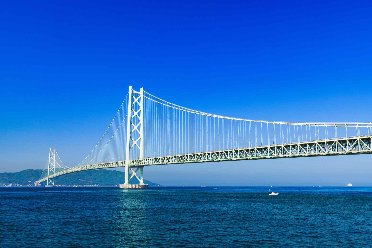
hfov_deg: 54.4
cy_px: 124
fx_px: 362
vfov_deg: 37.9
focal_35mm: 35
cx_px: 186
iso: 100
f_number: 10
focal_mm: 35
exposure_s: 1/100
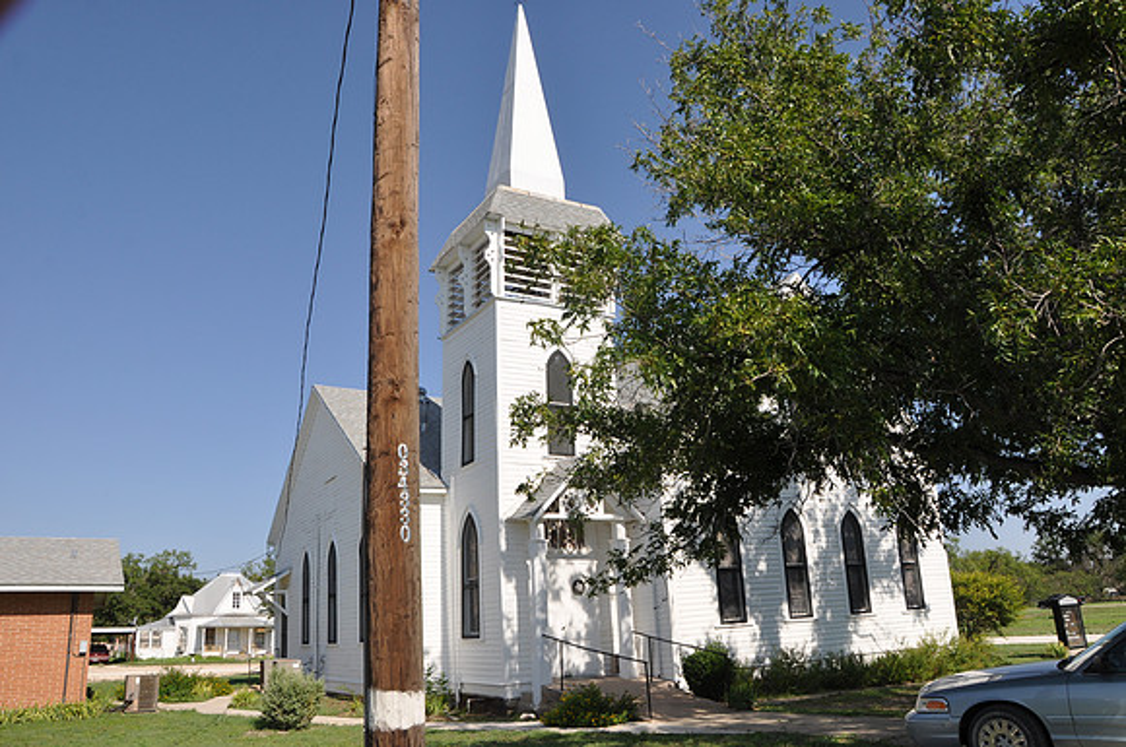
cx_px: 563
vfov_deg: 47.8
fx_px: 843
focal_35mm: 27
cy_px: 374
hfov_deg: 67.5
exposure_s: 1/160
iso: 200
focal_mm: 18
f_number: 13
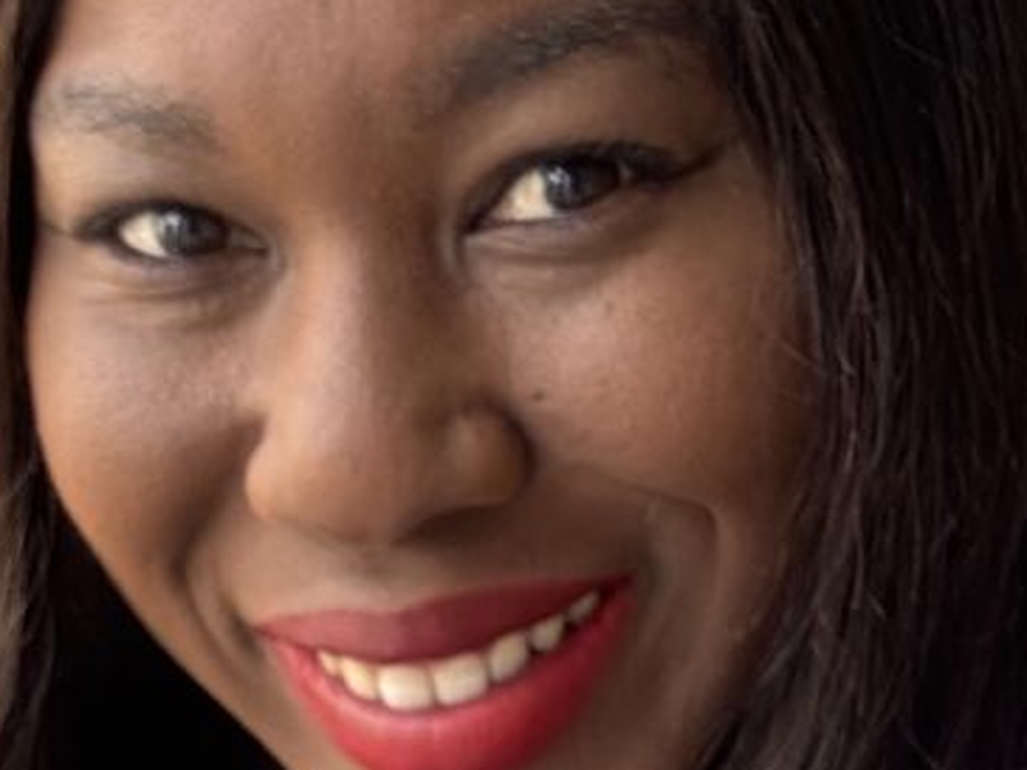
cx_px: 412
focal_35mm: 66
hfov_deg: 29.3
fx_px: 1958
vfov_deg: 21.6
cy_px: 733
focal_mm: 2.69
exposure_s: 1/60
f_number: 1.9
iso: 125
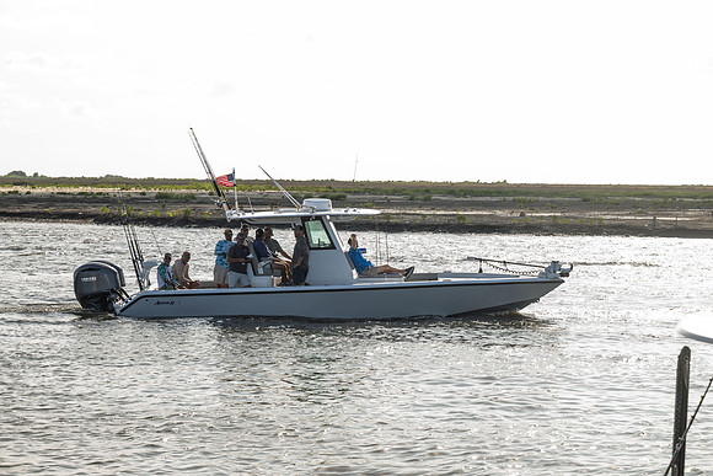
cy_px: 238
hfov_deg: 18.6
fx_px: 2179
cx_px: 356
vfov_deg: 12.5
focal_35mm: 110
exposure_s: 1/100
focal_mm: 110
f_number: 7.1
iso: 32
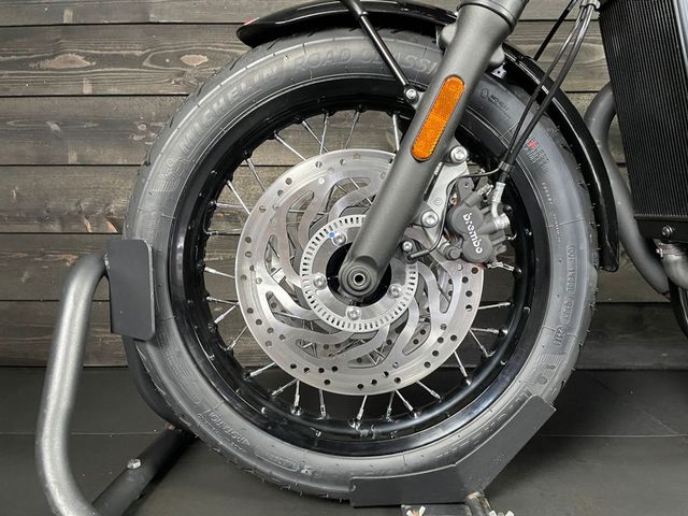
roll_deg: +0.2
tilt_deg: -4.1
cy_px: 258
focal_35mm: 26
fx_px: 517
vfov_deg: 53.1
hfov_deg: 67.3
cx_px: 344
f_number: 1.6
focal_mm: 4.2
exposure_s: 1/33
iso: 400
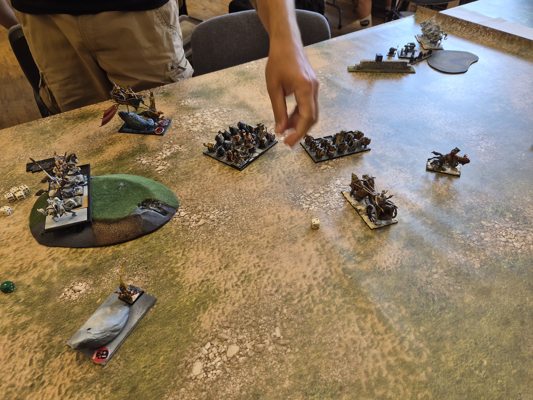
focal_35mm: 23
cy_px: 200
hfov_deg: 73.9
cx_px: 266
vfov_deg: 58.9
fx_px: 354
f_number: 1.8
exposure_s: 1/180
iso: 64
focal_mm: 5.4
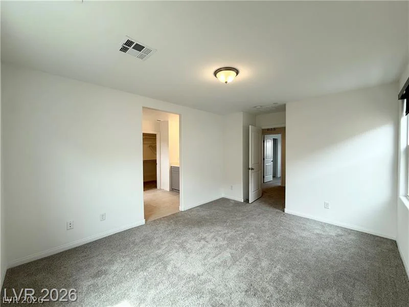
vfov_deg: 85.7
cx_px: 204
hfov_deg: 102.1
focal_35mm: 14
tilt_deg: -0.8
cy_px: 154
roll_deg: +0.4
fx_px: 165
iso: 64
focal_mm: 2.22
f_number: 2.2
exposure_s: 1/120
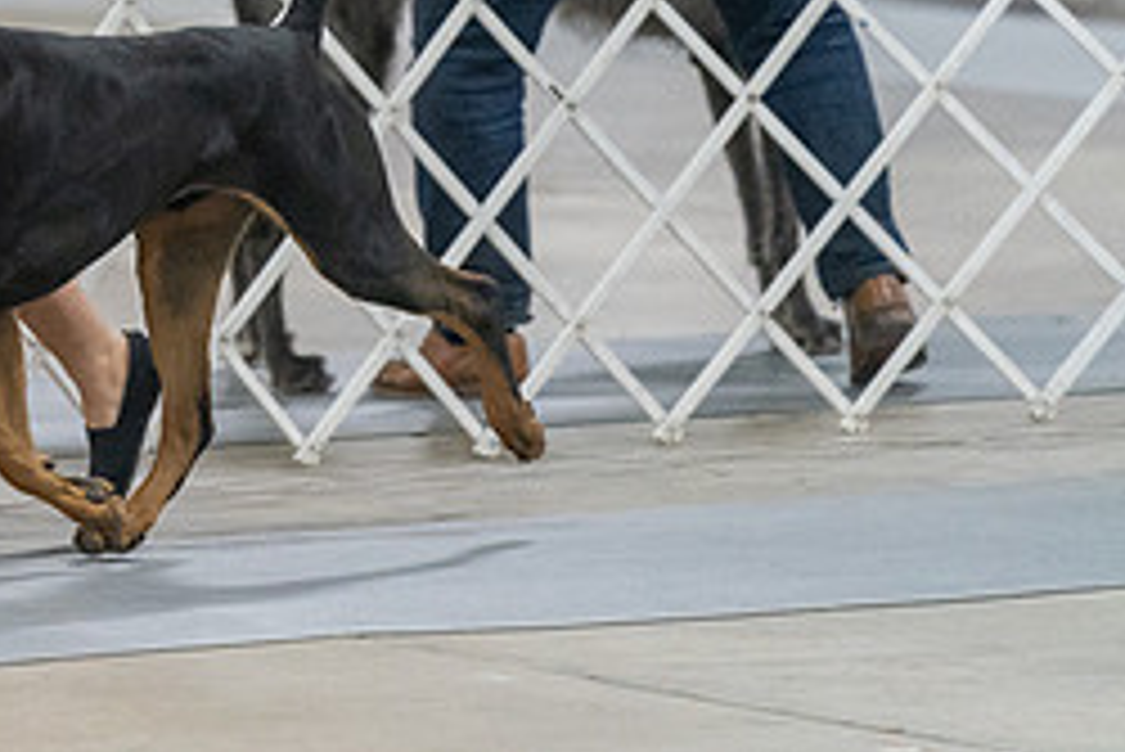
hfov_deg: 4.8
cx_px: -122
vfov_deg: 3.2
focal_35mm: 431
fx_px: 13476
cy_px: -110
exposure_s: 1/320
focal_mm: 186
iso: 6400
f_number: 2.8
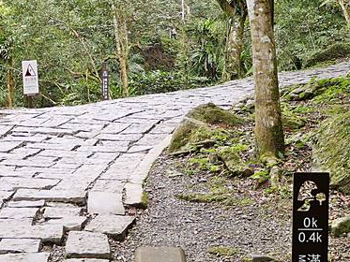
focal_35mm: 75
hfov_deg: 25.9
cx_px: 129
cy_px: 94
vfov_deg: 19.6
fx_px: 759
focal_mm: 14
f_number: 2.5
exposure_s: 1/125
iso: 200
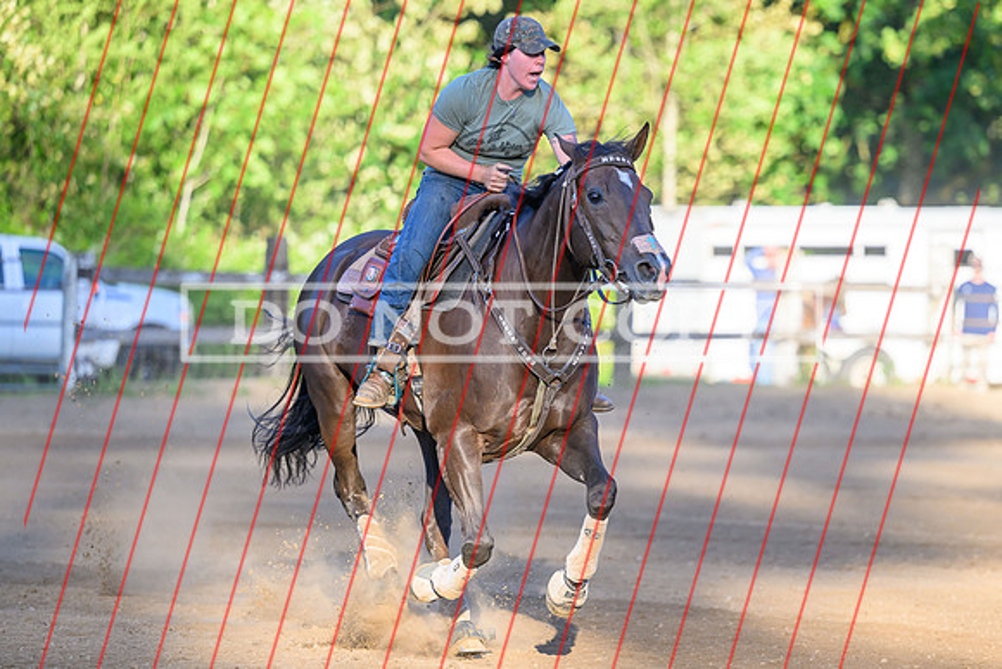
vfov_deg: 6.9
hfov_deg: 10.4
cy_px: 365
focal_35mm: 198
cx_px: 550
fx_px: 5526
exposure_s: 1/2500
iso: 560
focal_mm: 150
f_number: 2.8
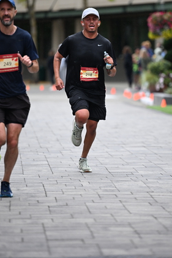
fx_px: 1730
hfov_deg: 5.7
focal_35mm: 242
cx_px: 109
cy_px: 98
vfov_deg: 8.5
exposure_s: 1/2500
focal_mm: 185
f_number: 2.8
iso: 1250
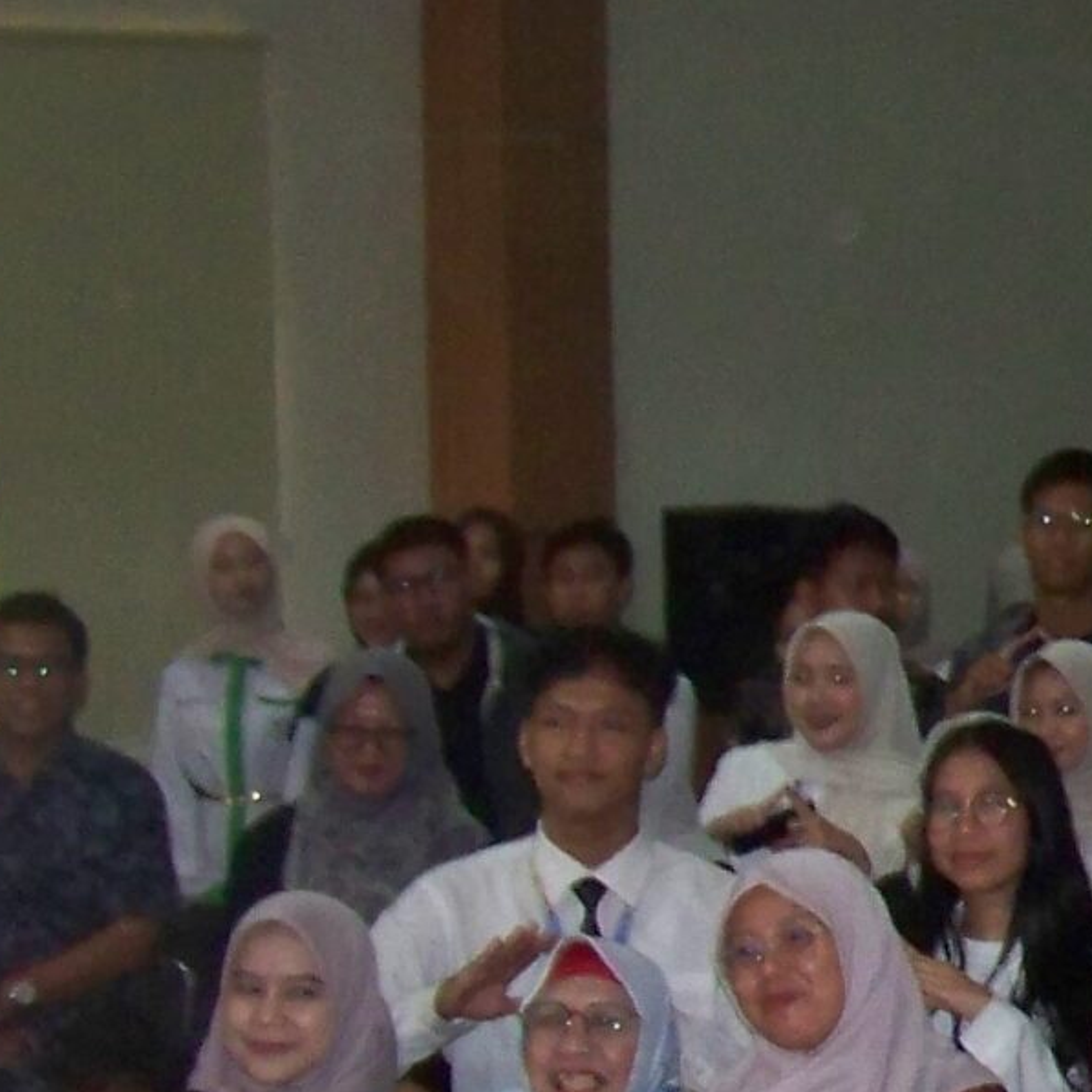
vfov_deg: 12.1
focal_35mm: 144
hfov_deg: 11.4
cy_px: 688
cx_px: 1877
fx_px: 5139
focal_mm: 6.3
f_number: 2.8
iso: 200
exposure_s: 1/30
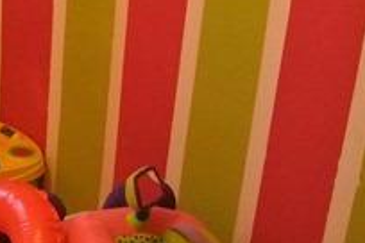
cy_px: 89
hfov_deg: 20.0
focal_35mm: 91
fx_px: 923
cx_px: -149
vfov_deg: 15.0
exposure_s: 1/30
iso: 3200
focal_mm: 11
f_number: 3.5
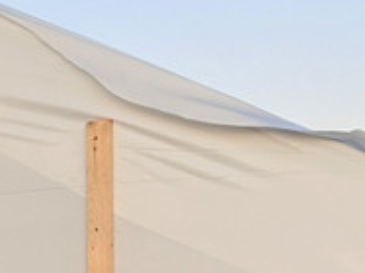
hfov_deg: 12.2
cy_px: 493
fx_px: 1623
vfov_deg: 9.2
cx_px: -188
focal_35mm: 154
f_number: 1.8
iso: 68
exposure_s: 1/192
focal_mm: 4.44
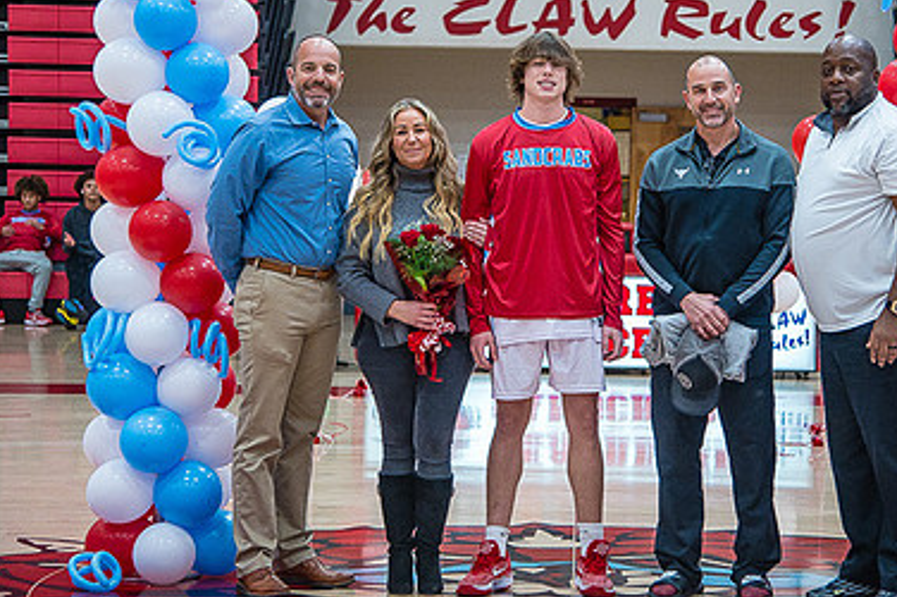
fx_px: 2689
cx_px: 551
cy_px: 217
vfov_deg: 12.6
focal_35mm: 108
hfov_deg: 18.9
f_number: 4
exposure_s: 1/320
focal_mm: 70
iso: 2000
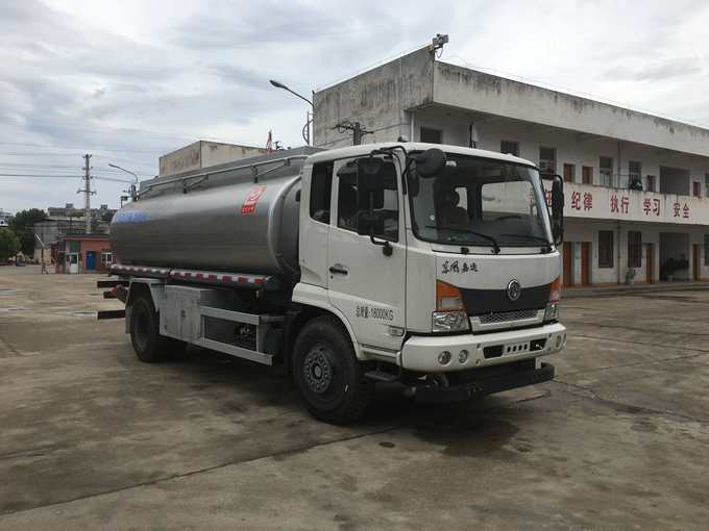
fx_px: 594
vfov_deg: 48.2
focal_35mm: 29
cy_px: 266
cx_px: 354
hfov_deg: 61.7
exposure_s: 1/2137
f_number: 2.2
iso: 25
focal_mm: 4.15
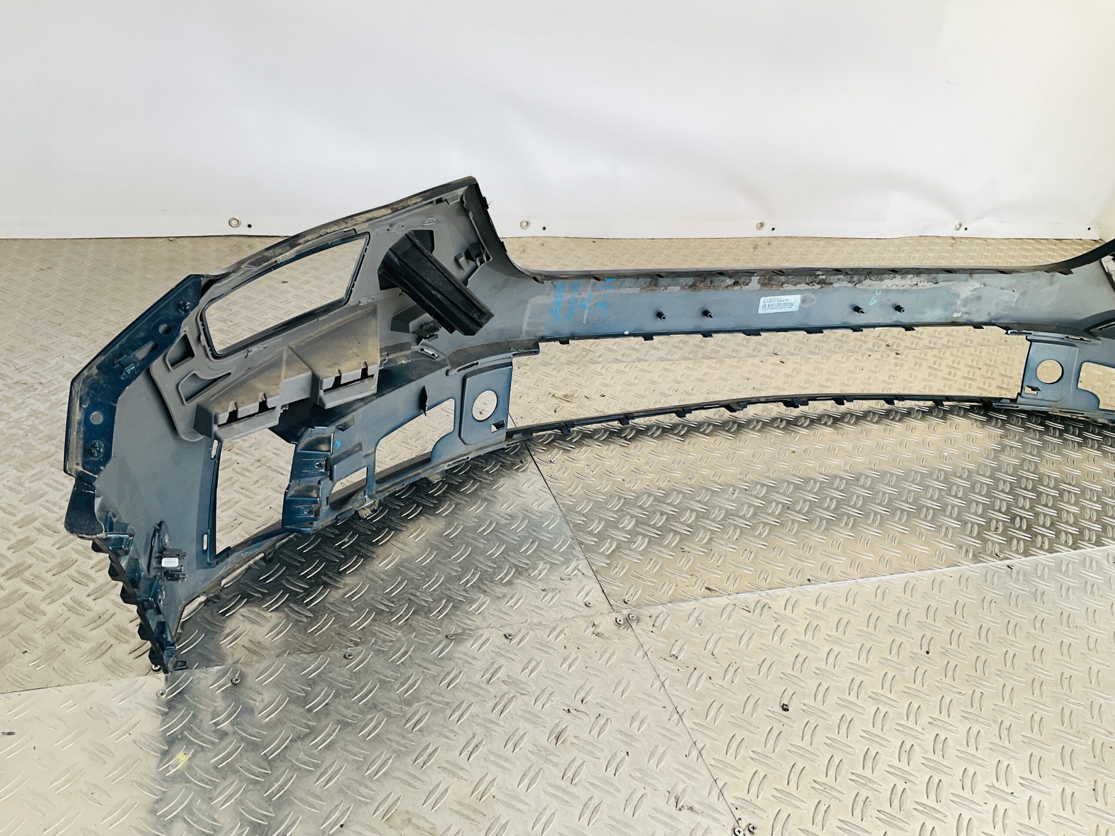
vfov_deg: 48.2
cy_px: 418
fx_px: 934
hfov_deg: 61.7
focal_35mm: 29
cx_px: 558
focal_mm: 3
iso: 16
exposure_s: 1/125
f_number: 1.8
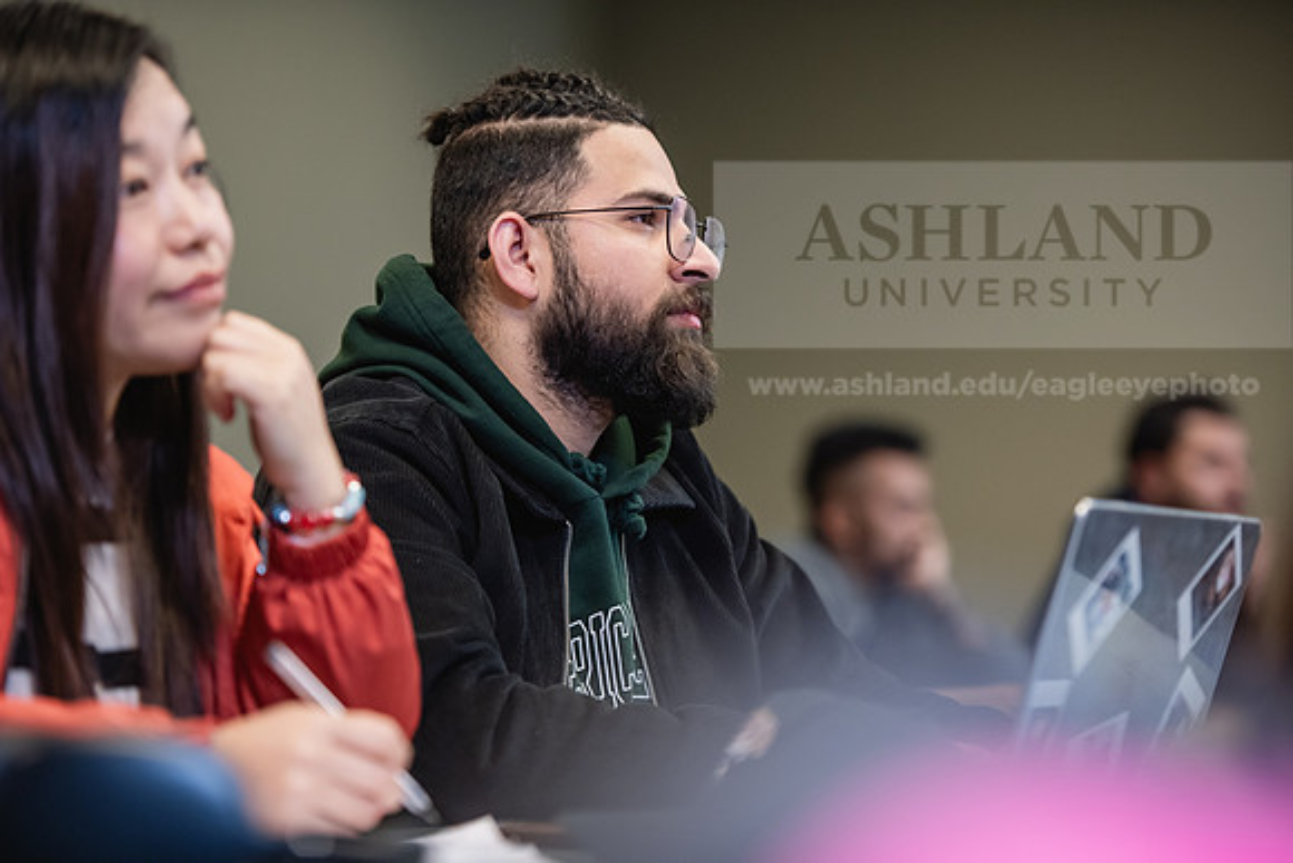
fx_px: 4490
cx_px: 646
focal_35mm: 125
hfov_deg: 16.4
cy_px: 432
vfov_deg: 11.0
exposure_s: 1/200
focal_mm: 125
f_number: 2.8
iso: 1250
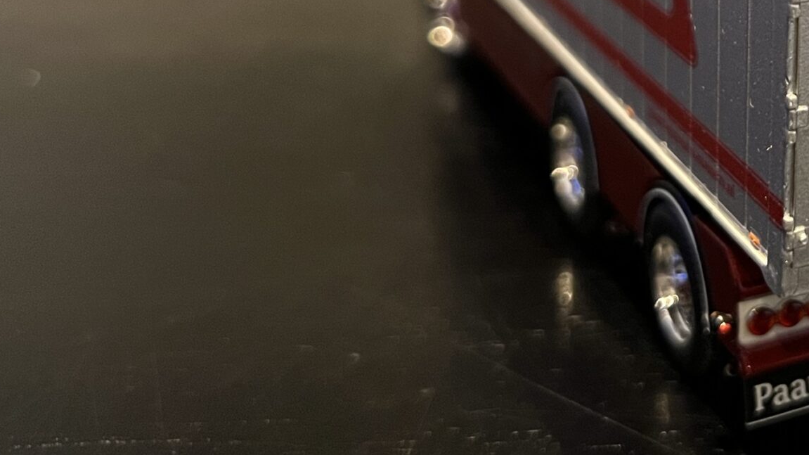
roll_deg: +0.0
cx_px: 867
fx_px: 1351
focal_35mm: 63
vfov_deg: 18.6
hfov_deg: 30.2
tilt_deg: -17.1
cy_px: -4
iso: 640
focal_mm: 5.7
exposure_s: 1/34
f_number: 1.5
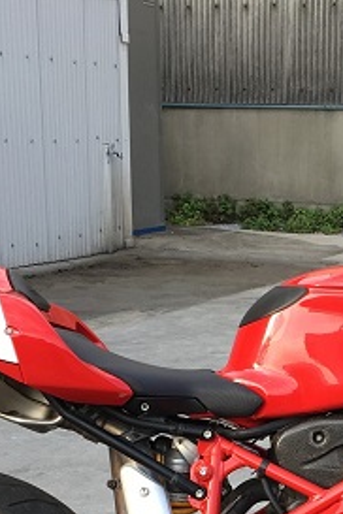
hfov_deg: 17.2
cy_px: 496
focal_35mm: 78
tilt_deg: -18.5
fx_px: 1115
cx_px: 313
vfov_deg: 24.9
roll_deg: -2.1
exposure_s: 1/187
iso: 25
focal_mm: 4.15
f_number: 2.2
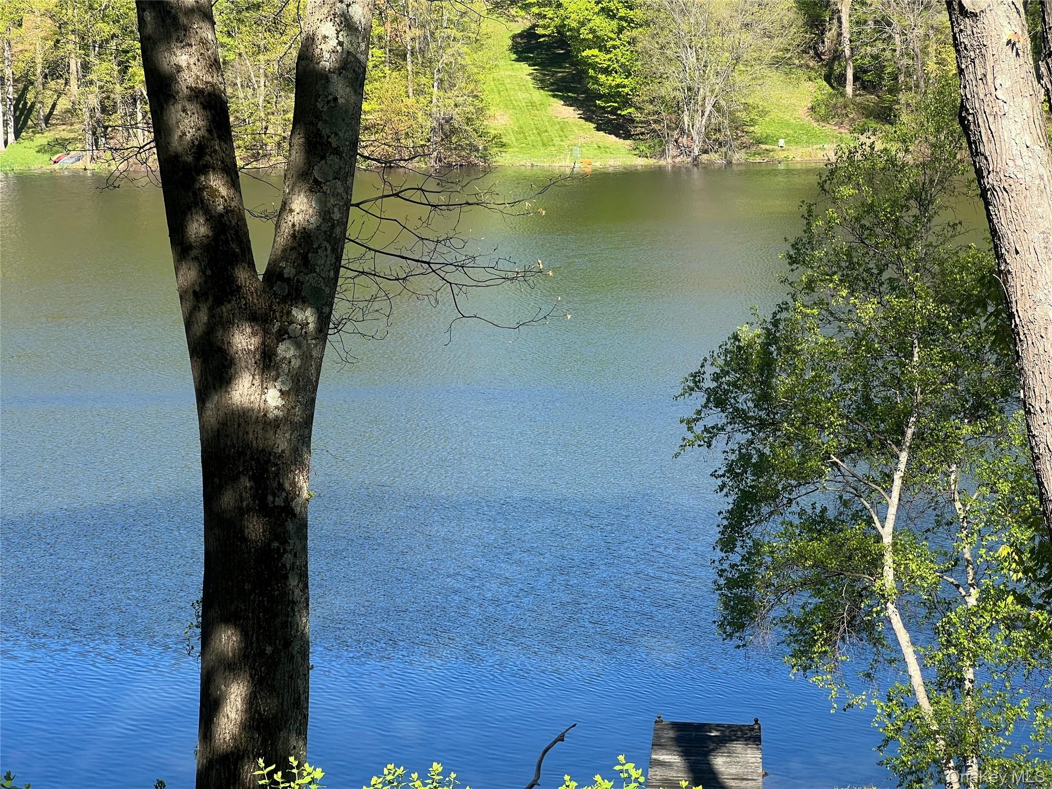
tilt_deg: -8.7
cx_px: 526
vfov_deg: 19.1
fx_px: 2340
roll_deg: +1.0
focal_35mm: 77
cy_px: 394
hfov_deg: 25.3
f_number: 2.8
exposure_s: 1/263
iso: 32
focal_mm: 9
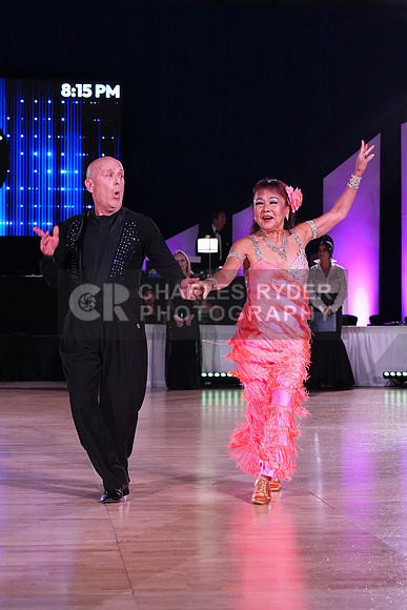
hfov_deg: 17.7
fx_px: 1305
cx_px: 204
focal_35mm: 77
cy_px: 305
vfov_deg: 26.3
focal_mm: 77
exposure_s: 1/320
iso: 5000
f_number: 6.3
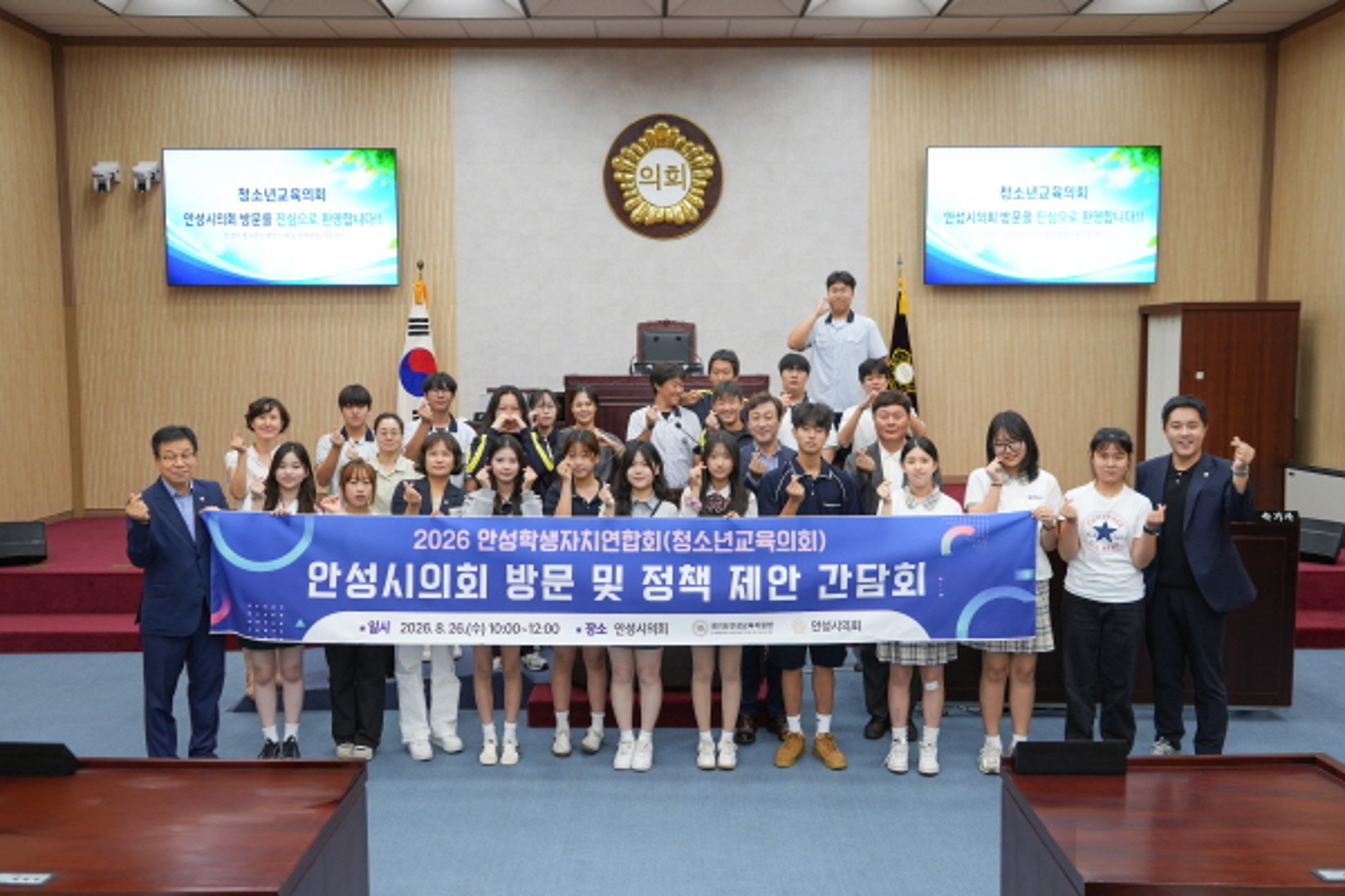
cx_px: 672
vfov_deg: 46.4
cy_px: 448
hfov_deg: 65.5
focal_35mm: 28
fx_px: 1046
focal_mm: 28
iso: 250
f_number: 4.5
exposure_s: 1/40
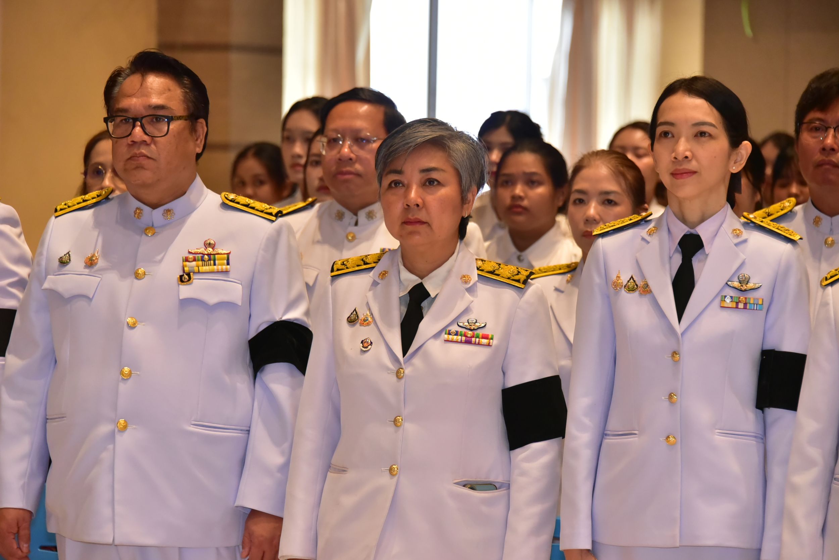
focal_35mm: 150
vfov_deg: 9.2
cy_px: 280
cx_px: 420
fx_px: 3497
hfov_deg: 13.7
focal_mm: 150
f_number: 5.6
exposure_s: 1/200
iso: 4000
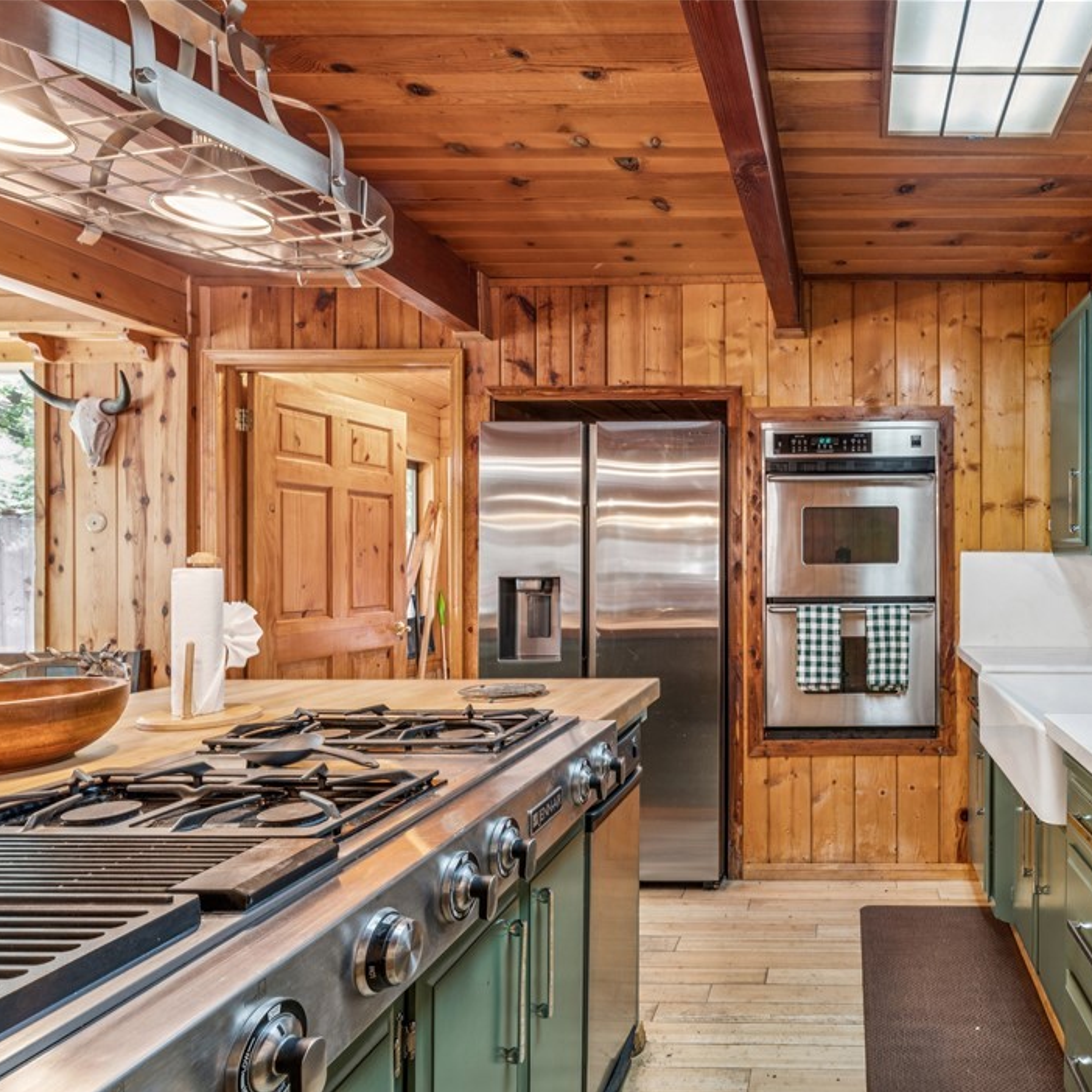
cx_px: 786
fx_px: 768
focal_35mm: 22
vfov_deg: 70.8
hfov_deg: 67.4
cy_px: 561
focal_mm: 16.4
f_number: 13
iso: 100
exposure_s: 2.5
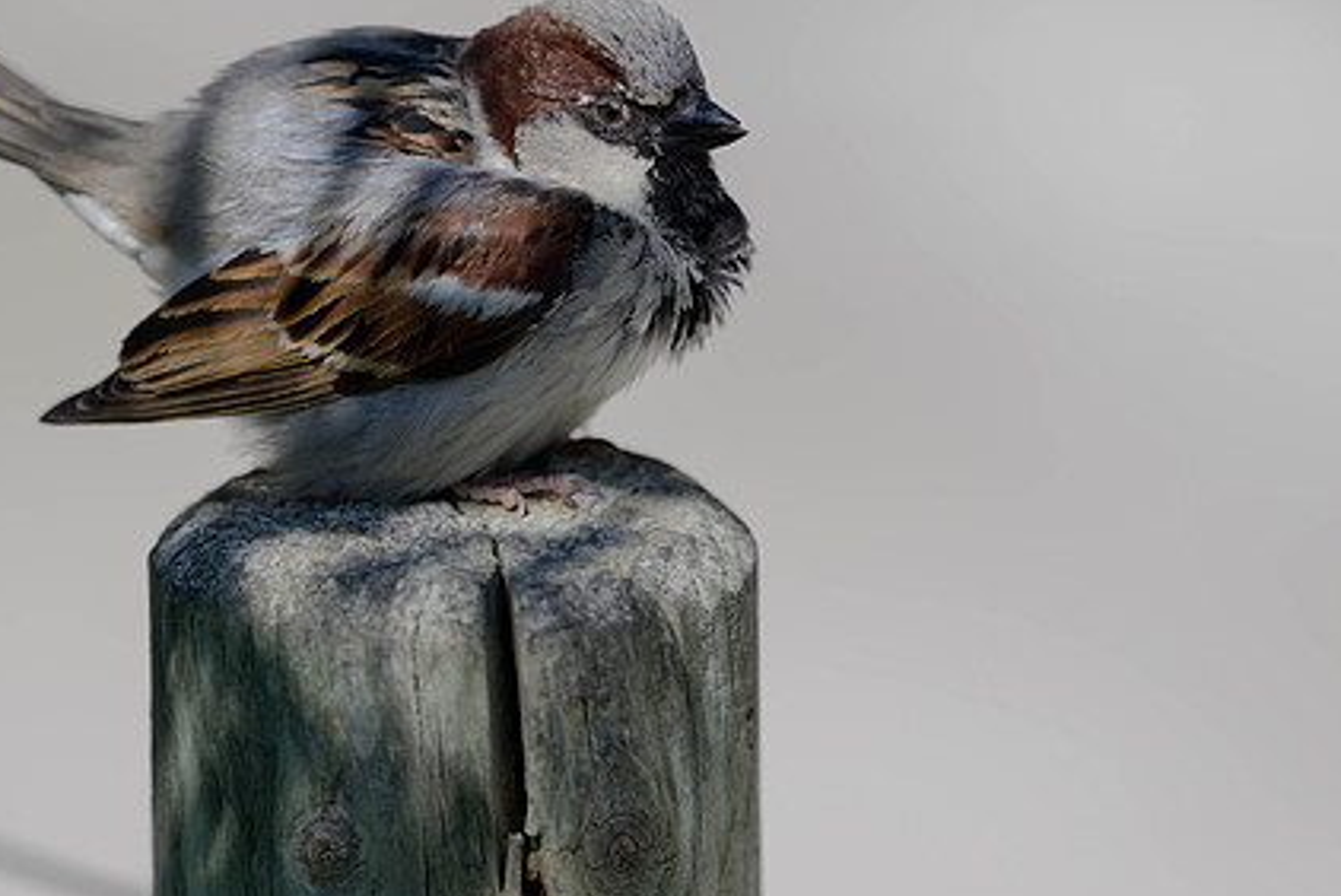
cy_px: 228
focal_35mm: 779
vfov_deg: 1.8
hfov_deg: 2.6
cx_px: 712
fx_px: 29037
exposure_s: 1/5000
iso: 160
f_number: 2.8
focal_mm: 400
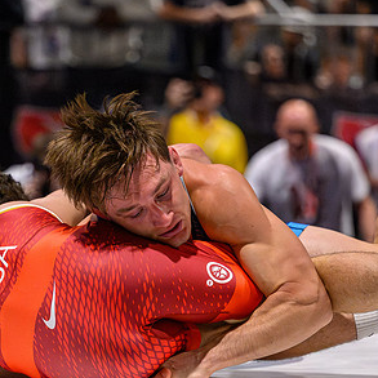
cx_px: 88
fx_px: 3348
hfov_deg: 6.5
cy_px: 300
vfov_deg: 6.5
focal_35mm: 271
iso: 8000
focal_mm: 115
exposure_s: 1/800
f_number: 2.8
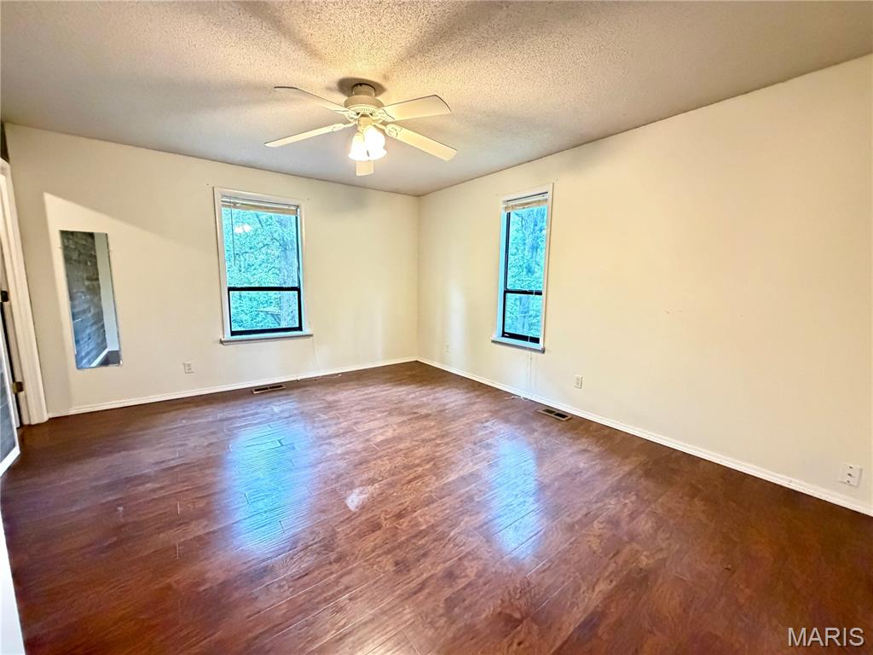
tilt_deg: -8.4
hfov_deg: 102.1
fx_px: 353
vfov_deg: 85.7
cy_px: 328
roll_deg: +0.4
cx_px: 436
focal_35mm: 14
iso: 1000
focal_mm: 2.22
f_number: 2.2
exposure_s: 1/40
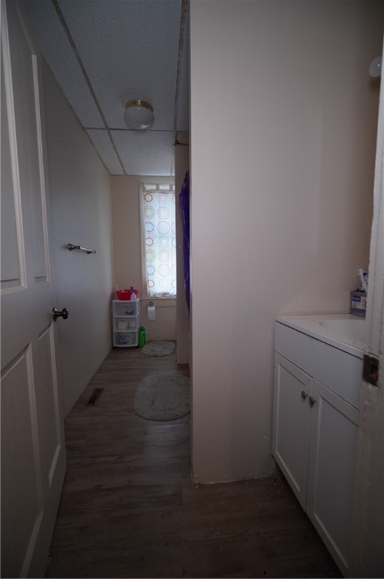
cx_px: 192
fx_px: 241
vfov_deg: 100.5
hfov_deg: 77.2
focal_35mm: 15
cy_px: 290
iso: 400
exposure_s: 1/125
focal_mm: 10
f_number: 4.5
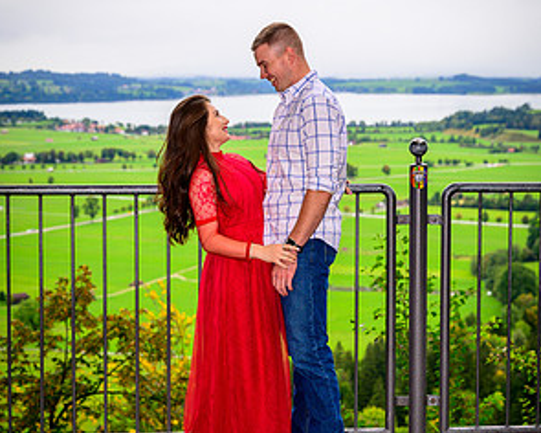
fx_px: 1601
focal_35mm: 100
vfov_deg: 15.4
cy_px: 205
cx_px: 269
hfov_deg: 19.2
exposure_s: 1/800
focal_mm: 70
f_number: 4.5
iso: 400
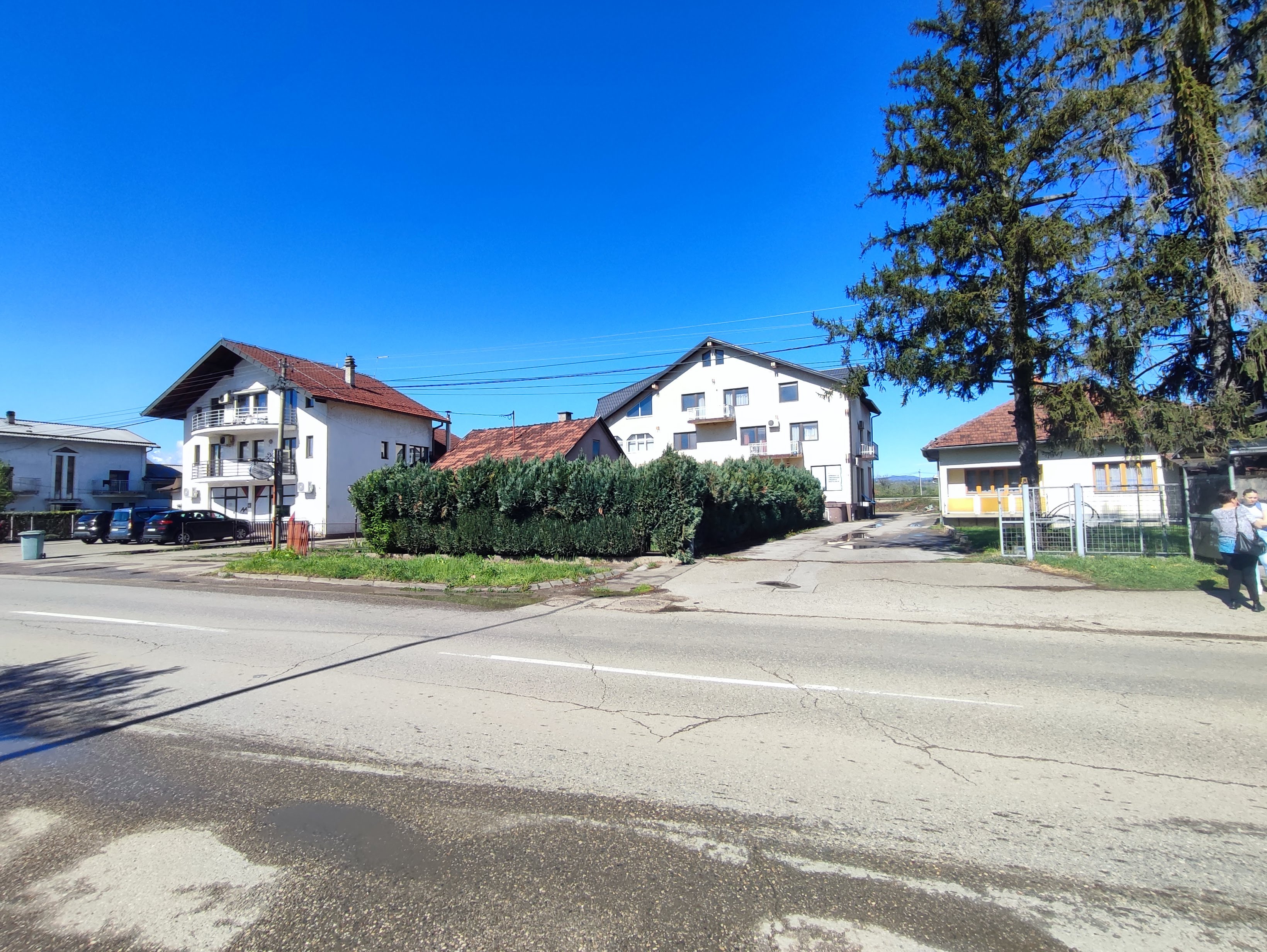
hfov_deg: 94.5
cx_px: 634
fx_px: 586
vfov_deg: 78.2
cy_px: 476
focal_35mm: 16
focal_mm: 1.65
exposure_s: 1/958
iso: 50
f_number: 2.2
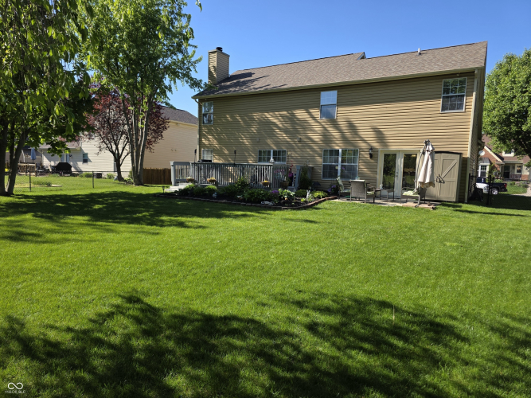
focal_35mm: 23
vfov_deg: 58.9
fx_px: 353
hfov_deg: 73.9
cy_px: 199
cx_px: 266
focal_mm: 6.3
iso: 80
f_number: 1.7
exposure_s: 1/3336
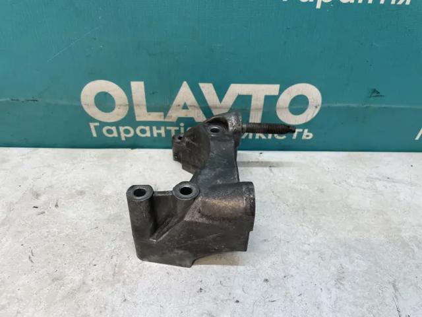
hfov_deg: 67.3
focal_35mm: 26
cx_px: 211
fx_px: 317
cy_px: 158
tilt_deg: -36.8
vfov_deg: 53.1
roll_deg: -1.6
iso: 80
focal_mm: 4.2
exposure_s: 1/100
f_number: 1.6
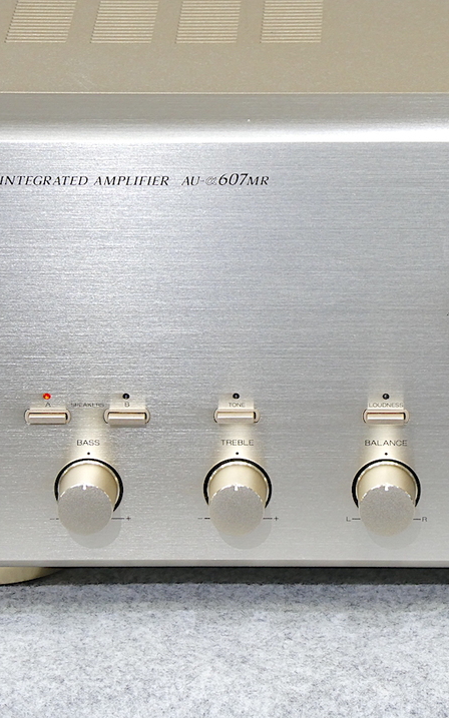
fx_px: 3975
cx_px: 226
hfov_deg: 6.5
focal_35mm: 203
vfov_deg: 10.3
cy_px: 360
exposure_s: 1/6
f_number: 5.4
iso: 200
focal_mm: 25.6
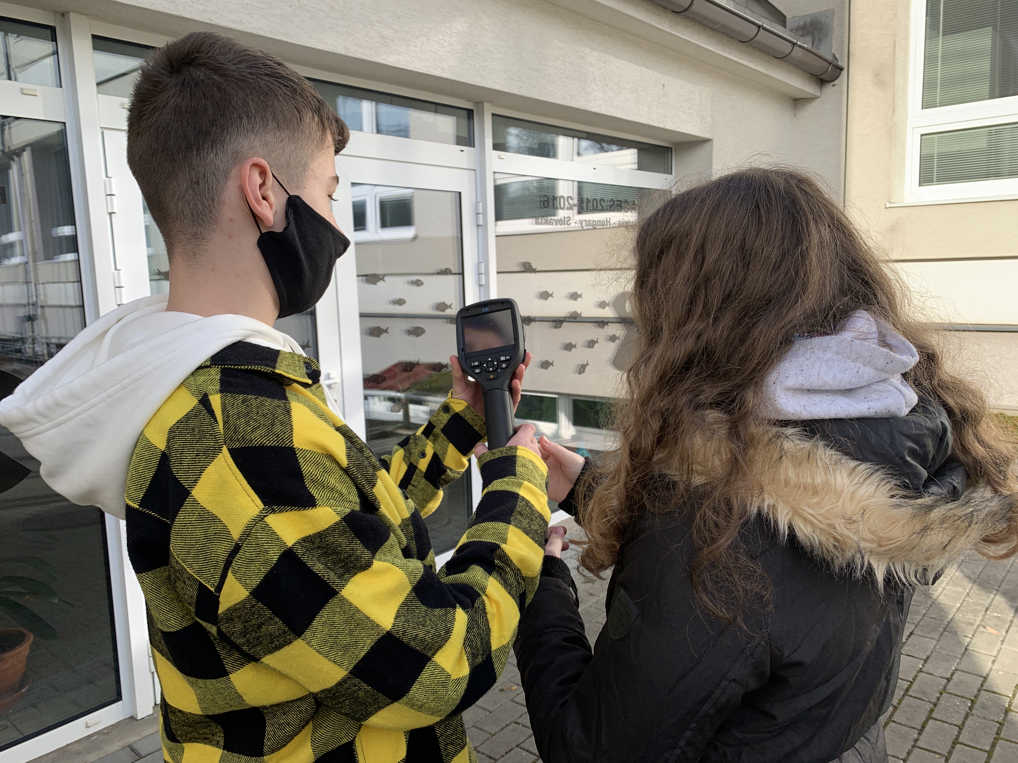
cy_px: 382
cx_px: 509
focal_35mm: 26
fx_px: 765
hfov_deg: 67.3
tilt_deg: -6.6
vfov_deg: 53.1
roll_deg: +2.3
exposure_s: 1/549
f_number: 1.8
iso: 25
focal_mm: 4.25
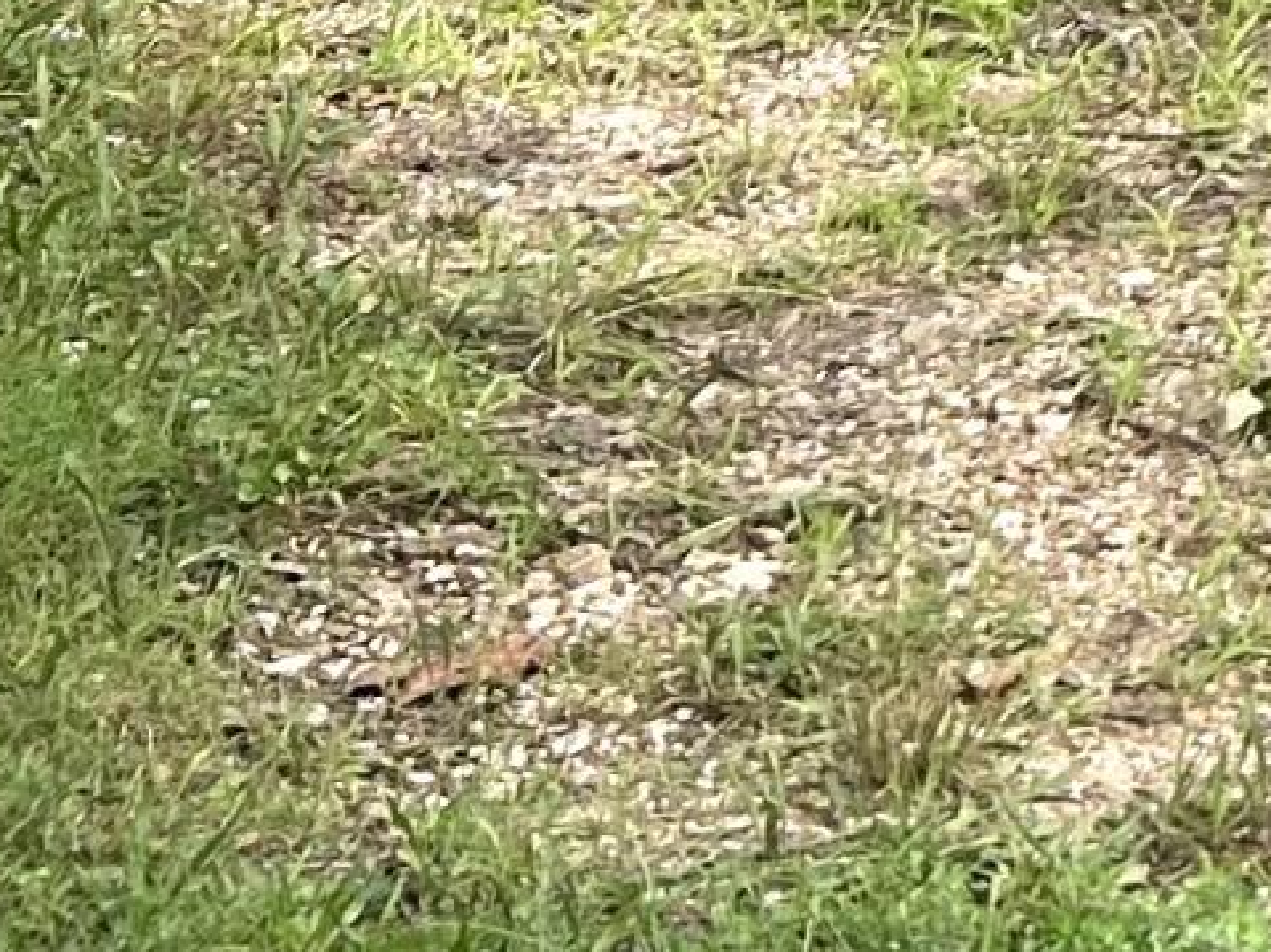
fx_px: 5983
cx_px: 3394
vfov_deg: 7.8
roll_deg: -0.1
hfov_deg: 10.0
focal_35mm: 163
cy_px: -1962
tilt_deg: +7.9
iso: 50
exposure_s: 1/1698
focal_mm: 5.7
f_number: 1.5
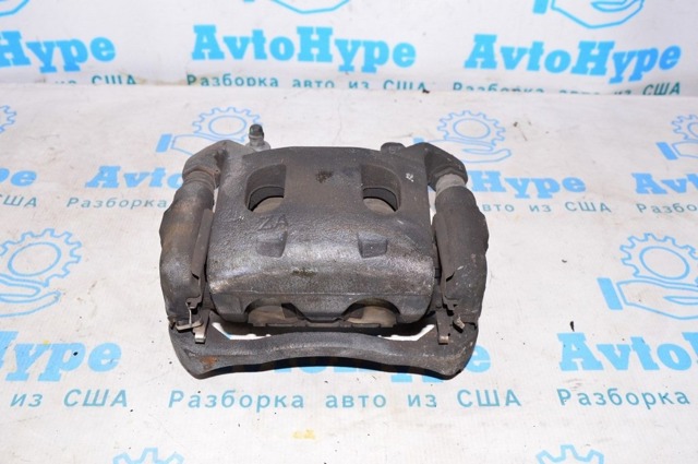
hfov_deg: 57.3
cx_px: 349
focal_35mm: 33
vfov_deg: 39.9
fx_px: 639
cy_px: 232
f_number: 8
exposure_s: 1/200
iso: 1600
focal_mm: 22
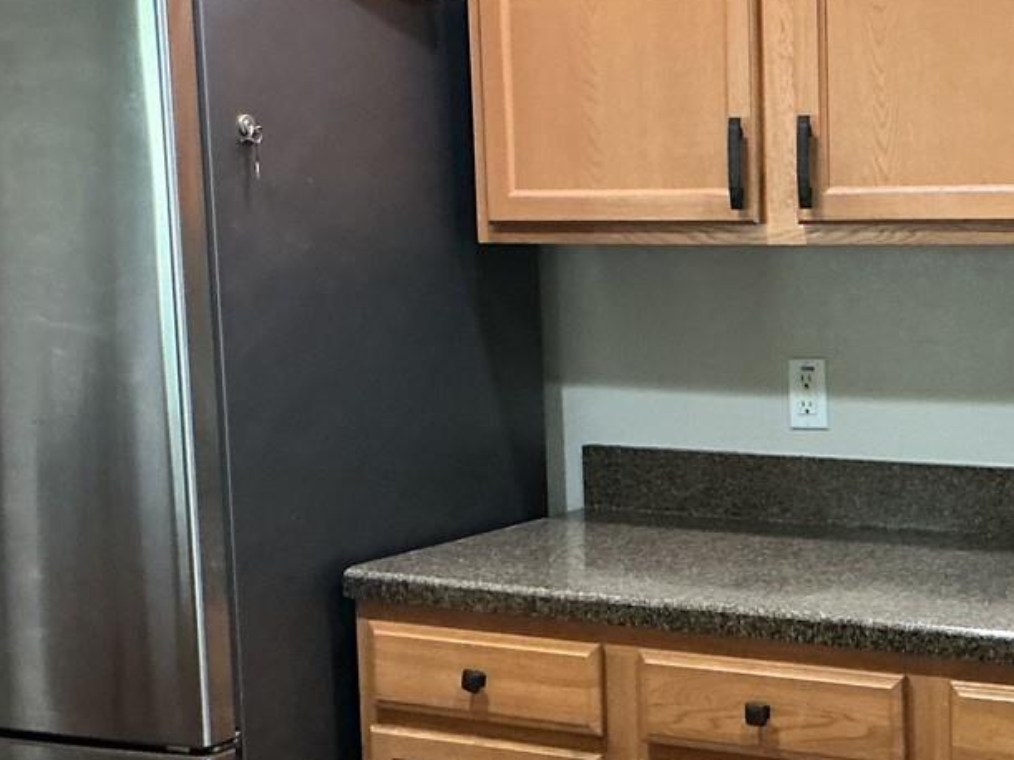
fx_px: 2226
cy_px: 453
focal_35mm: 76
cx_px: 820
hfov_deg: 25.2
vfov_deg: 19.4
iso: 250
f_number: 1.8
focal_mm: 3
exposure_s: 1/40
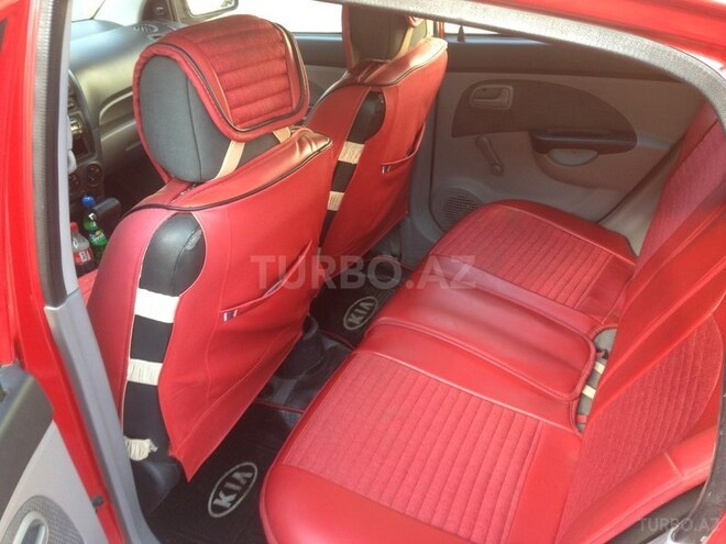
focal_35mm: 33
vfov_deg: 42.9
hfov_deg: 55.4
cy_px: 272
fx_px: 692
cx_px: 363
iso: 50
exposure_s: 1/30
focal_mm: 4.12
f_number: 2.4
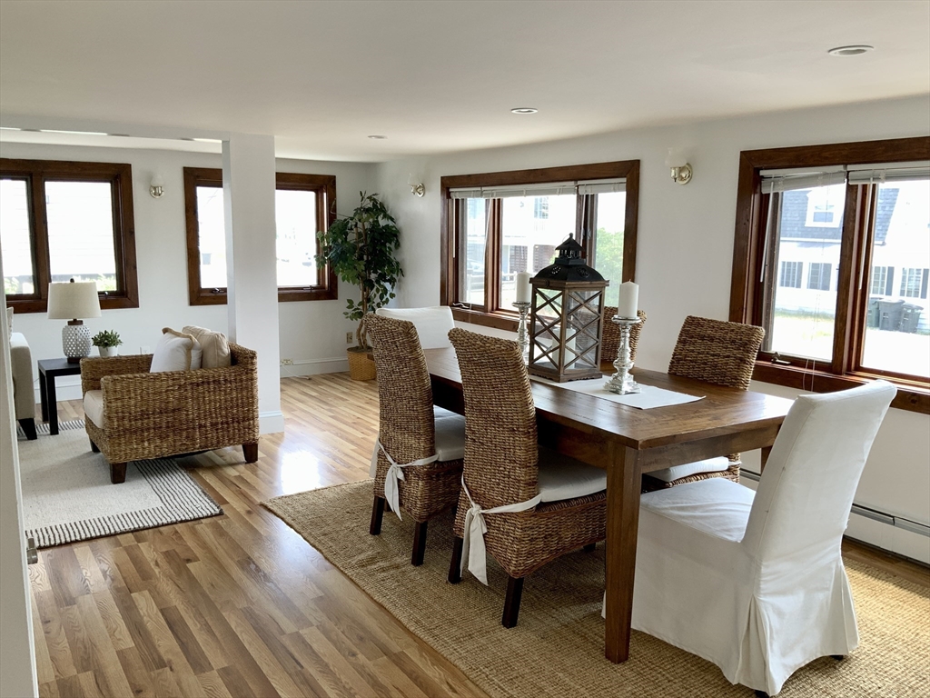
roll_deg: -0.9
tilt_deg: -10.1
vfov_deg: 48.2
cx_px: 465
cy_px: 349
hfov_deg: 61.7
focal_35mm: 29
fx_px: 779
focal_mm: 3
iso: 40
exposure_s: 1/120
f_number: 1.8
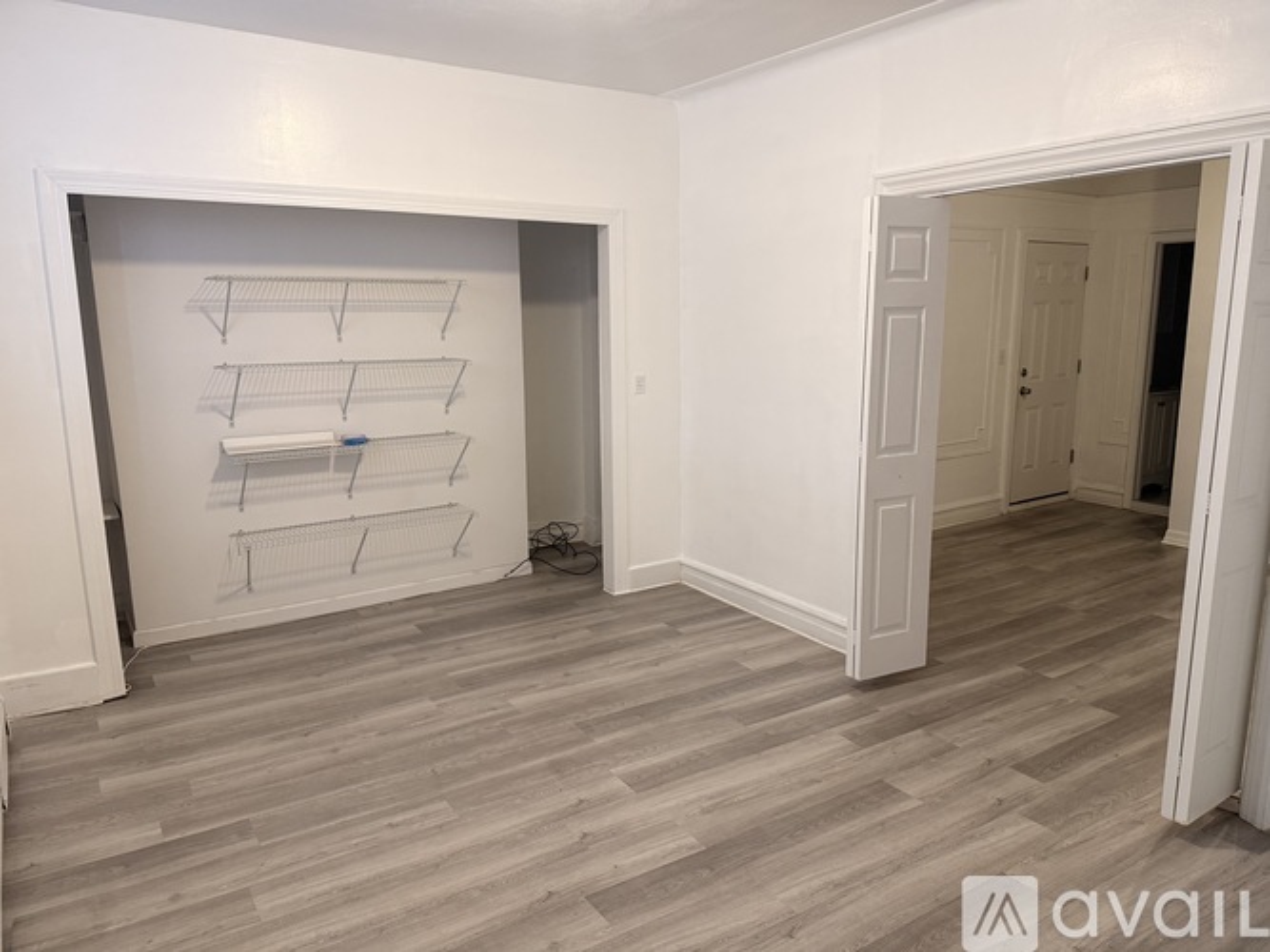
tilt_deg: -10.2
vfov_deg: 56.8
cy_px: 476
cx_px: 635
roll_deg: +0.7
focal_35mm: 24
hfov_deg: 71.6
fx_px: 880
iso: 250
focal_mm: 6.76
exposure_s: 1/60
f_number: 1.78
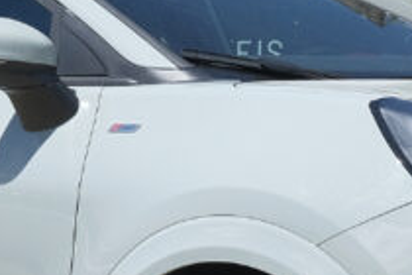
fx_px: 2621
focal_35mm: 229
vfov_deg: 6.0
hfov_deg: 9.0
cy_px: 252
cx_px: 182
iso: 160
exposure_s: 1/250
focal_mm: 31.4
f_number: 9
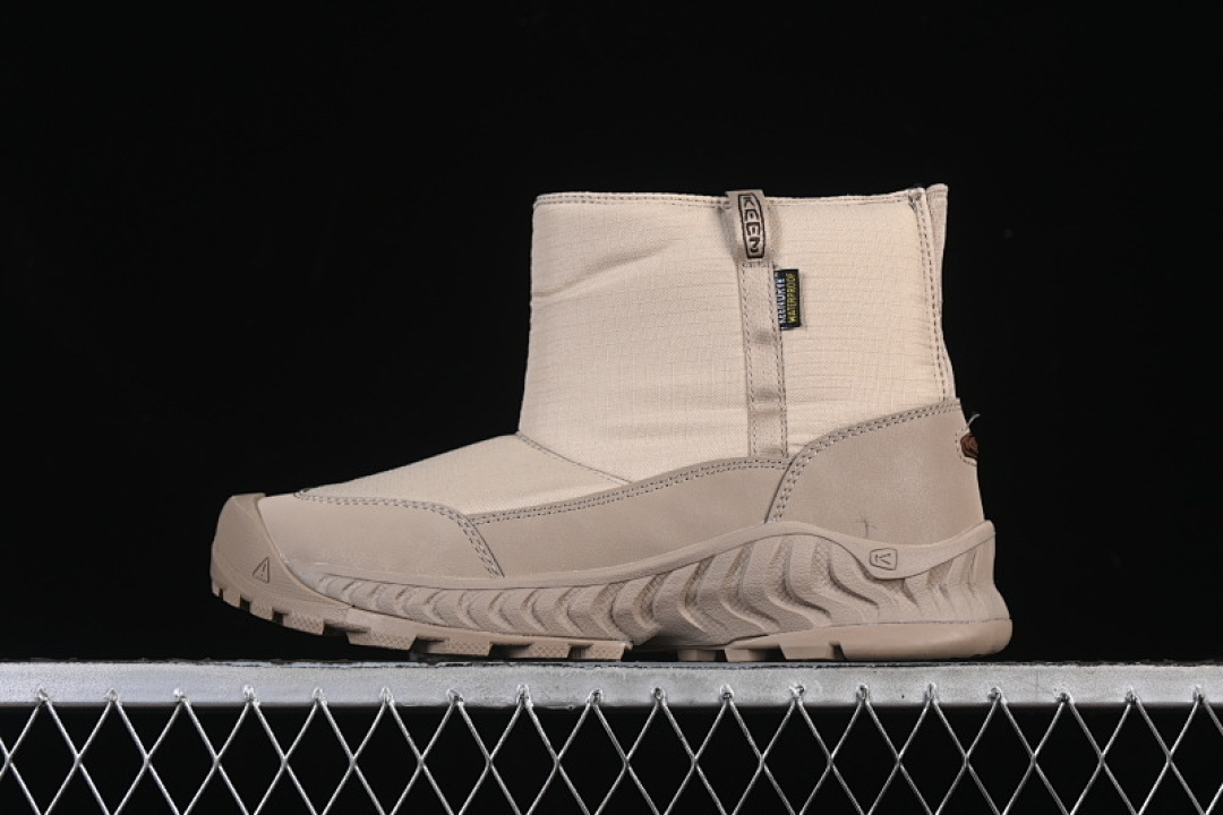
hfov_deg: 27.0
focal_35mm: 75
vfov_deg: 18.2
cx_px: 612
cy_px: 408
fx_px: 2548
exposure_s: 1/80
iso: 160
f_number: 8
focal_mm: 50
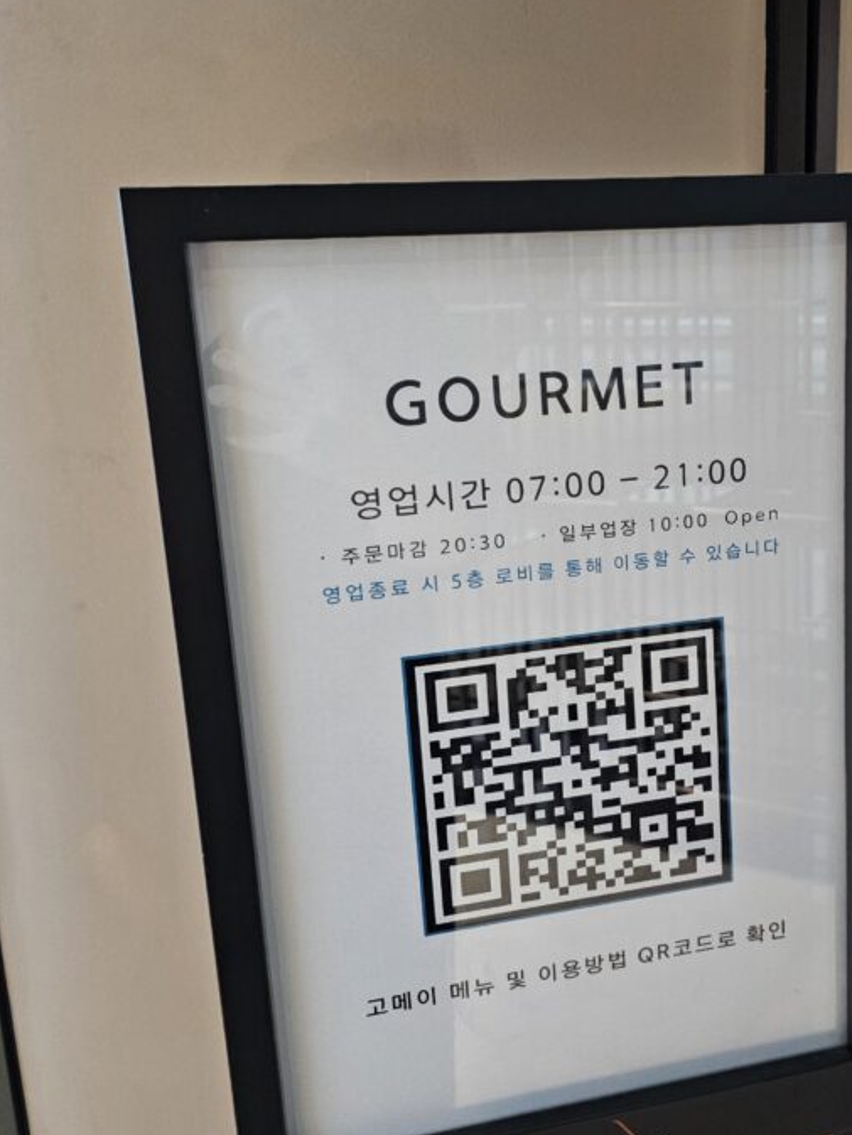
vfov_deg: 52.5
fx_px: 1148
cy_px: 492
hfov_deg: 39.6
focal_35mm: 35
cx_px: 643
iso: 800
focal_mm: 6.3
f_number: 1.7
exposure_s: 1/60
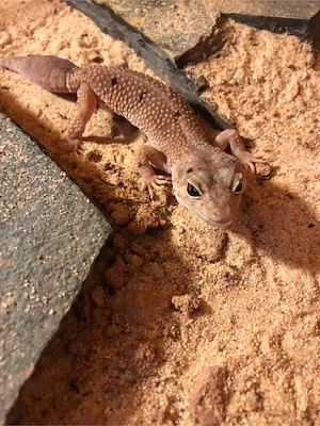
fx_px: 345
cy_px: 213
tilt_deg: -52.4
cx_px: 160
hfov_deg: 49.7
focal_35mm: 28
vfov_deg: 63.4
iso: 100
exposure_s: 1/14
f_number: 1.8
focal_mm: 3.99
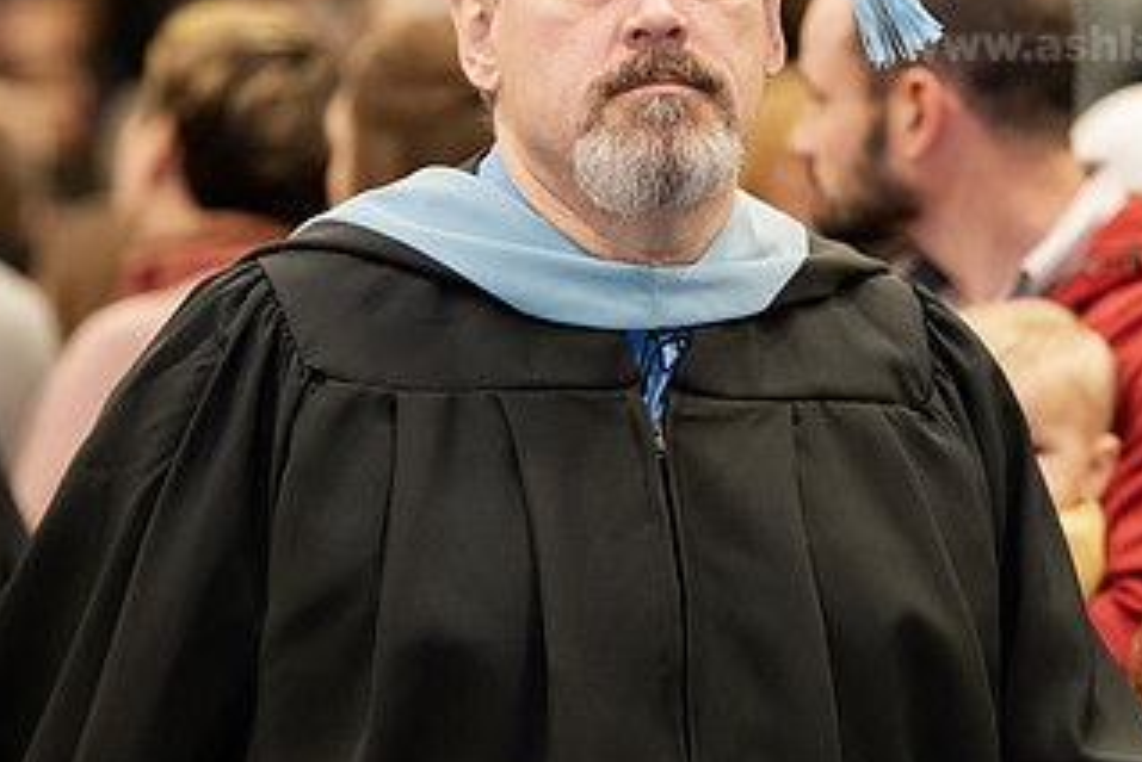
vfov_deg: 4.9
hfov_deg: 7.3
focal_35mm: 282
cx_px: 737
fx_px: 8949
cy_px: 120
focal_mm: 155
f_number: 3.2
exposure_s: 1/200
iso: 2500
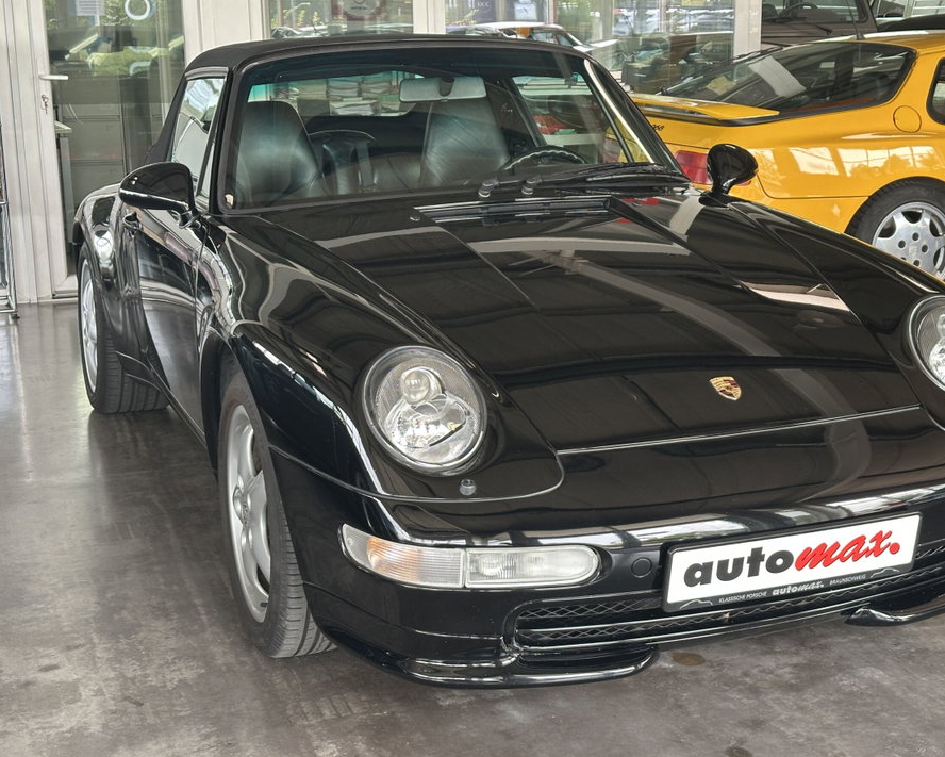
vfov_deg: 28.1
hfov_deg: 34.7
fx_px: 1511
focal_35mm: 54
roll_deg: +0.3
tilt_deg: -12.9
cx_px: 544
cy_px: 359
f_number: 1.78
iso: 80
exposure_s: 1/88
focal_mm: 6.86
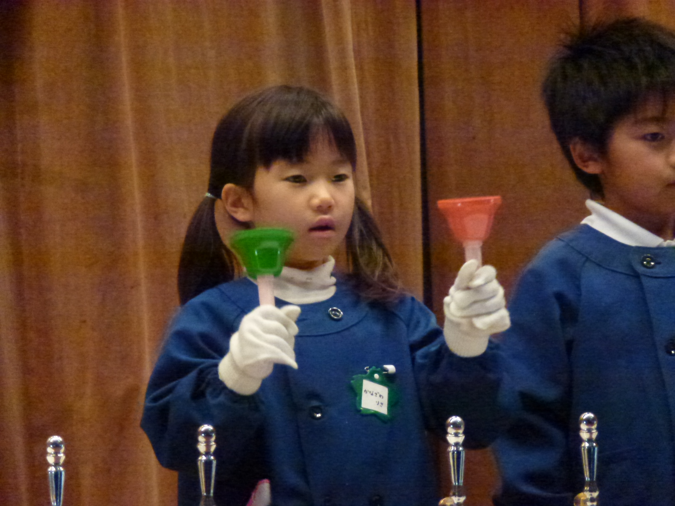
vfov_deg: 3.9
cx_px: 338
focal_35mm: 384
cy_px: 253
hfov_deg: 5.2
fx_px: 7488
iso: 1600
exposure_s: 1/80
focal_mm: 68.8
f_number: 5.9
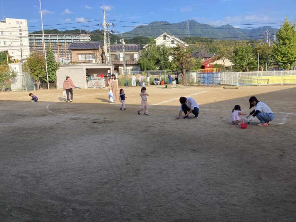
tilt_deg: -7.2
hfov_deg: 58.4
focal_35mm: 31
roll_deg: +1.8
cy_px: 111
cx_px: 148
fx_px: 265
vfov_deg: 45.4
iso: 25
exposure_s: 1/876
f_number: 2.4
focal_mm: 3.3
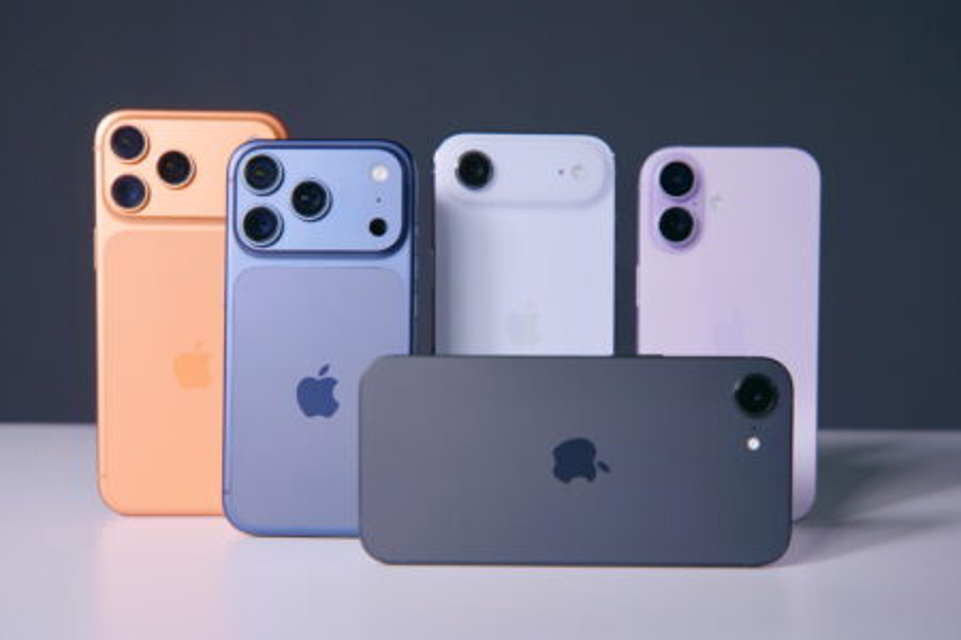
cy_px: 320
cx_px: 480
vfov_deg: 23.8
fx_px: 1521
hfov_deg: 35.1
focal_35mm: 57
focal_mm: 57
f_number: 7.1
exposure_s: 1/50
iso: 1250
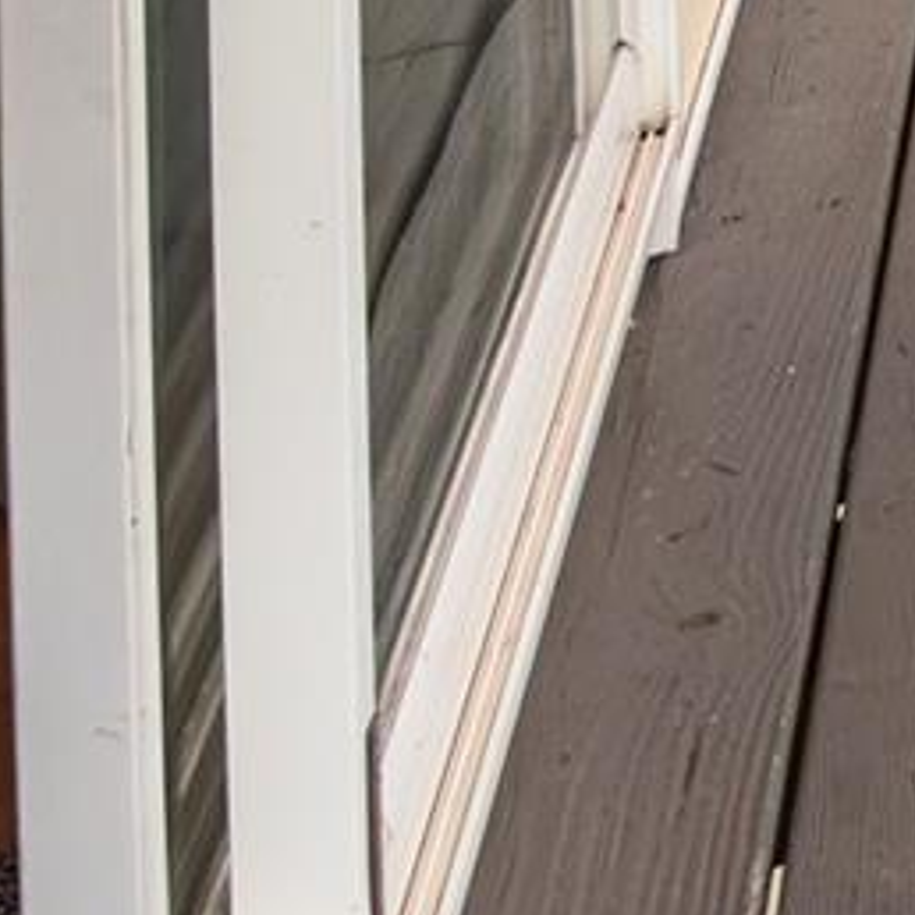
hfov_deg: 8.8
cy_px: -1284
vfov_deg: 12.6
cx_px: 3437
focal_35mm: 108
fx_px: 3230
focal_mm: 16
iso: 2000
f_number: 9
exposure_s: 1/200
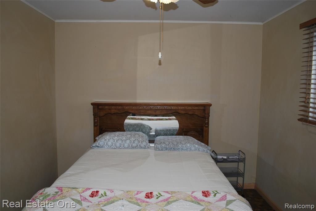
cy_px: 106
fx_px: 237
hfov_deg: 67.3
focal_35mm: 27
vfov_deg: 48.0
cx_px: 158
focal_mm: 18
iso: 200
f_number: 3.5
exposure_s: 1/60
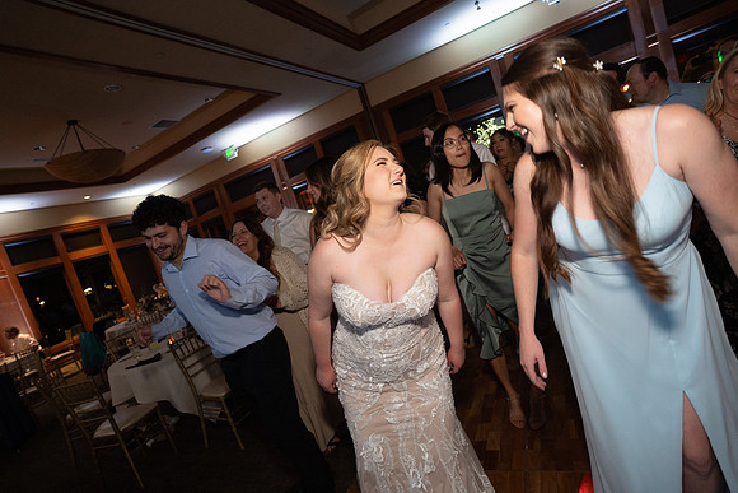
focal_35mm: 18
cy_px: 246
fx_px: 369
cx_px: 369
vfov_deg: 67.4
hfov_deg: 90.0
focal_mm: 18
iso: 1600
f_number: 2.8
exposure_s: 1/80
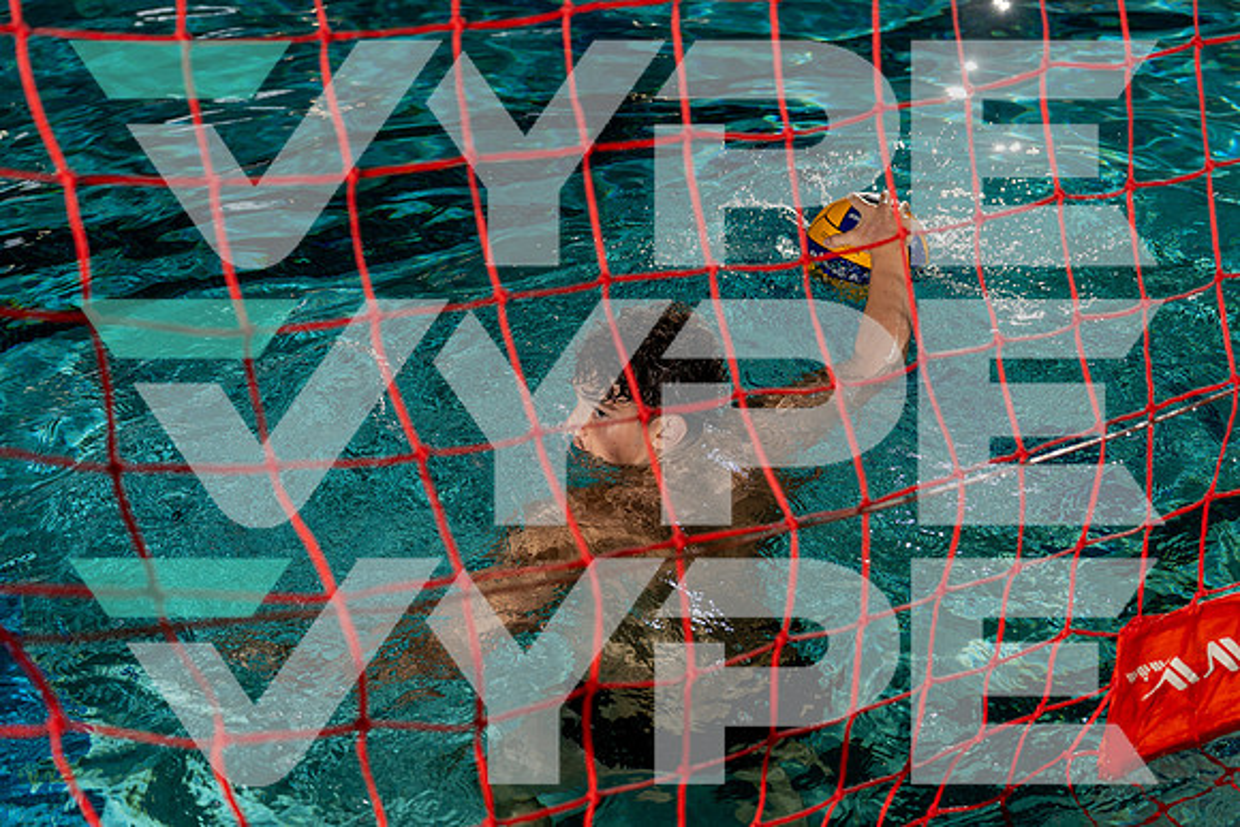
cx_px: 620
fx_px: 1516
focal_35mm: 44
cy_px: 414
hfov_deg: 44.5
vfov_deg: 30.5
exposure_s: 1/250
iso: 100
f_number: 4
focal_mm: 44
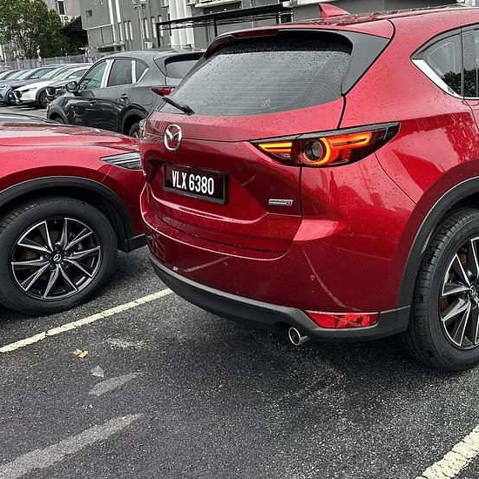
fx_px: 579
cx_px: 402
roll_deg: +1.3
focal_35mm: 37
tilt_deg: -10.5
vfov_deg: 44.5
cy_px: 175
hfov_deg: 42.3
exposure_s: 1/121
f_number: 1.78
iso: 100
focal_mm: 6.86
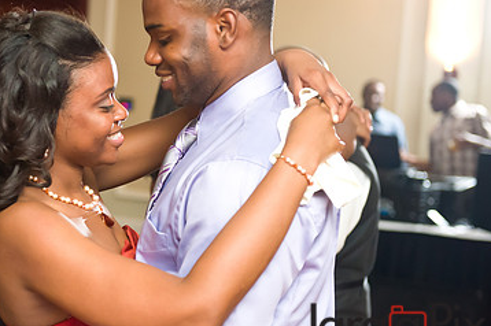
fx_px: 1281
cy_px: 131
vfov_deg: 14.5
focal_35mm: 94
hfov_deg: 21.5
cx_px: 107
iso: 3200
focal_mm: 58
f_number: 3.2
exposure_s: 1/125
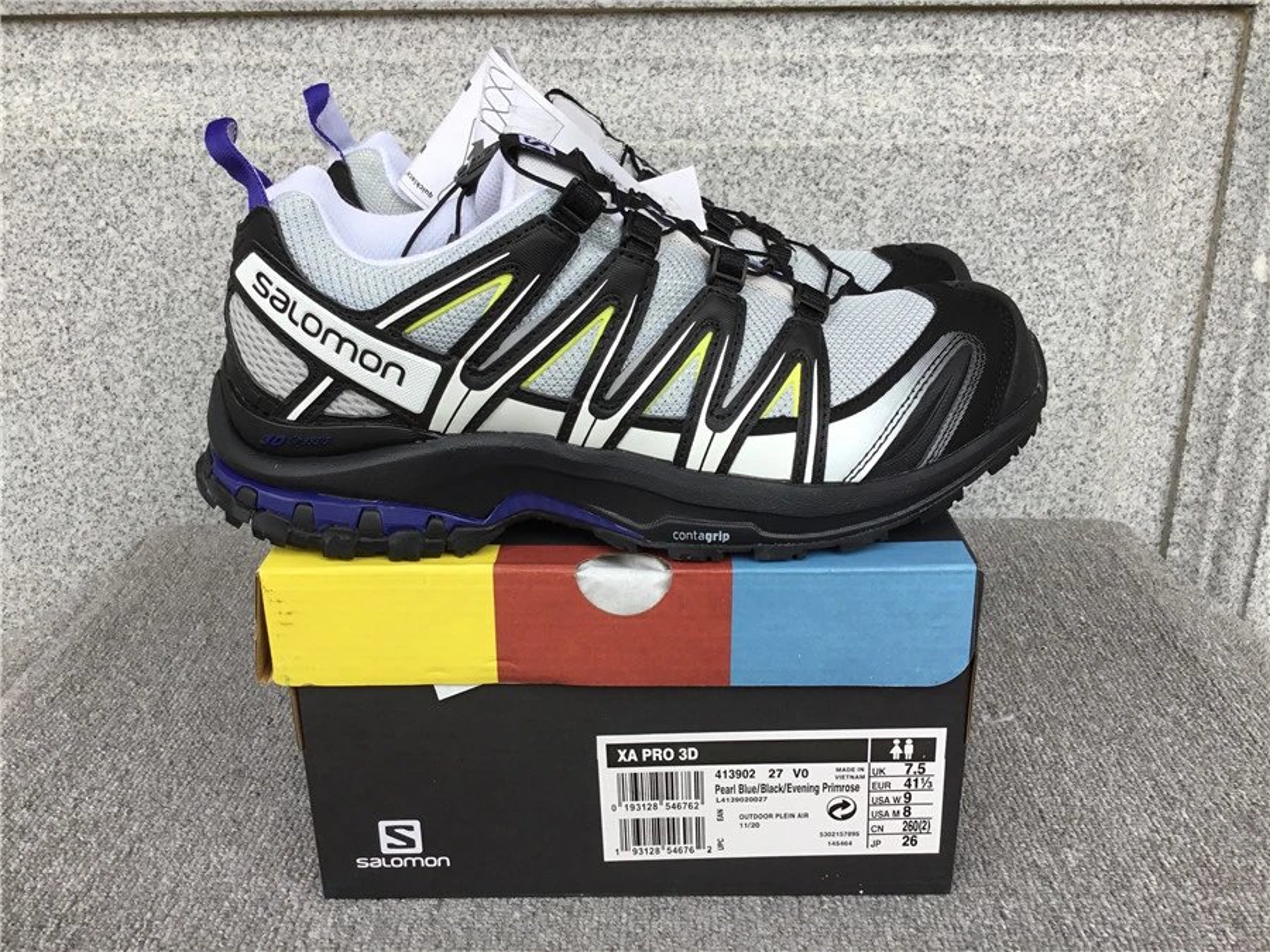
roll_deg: +1.0
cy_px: 476
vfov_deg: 45.4
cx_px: 635
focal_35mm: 31
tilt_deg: -21.3
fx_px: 1137
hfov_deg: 58.4
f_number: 2.4
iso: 25
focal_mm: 3.3
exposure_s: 1/159
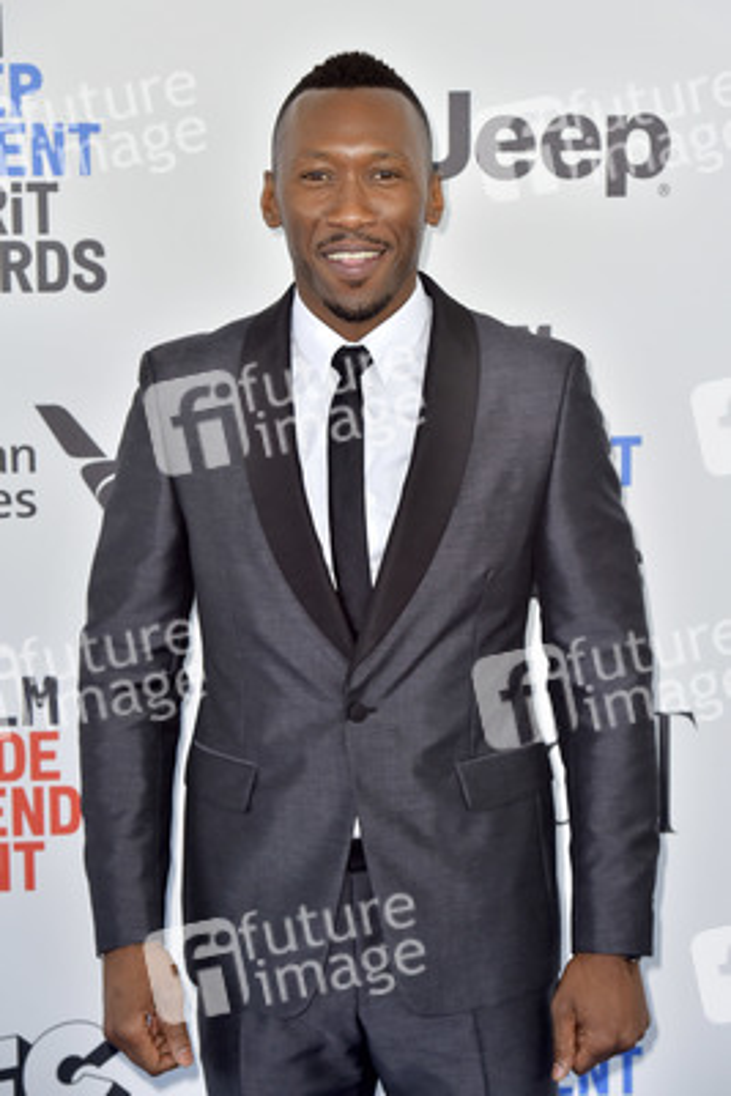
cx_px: 366
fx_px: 3408
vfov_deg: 18.3
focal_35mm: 112
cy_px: 548
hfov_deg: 12.2
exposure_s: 1/320
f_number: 6.3
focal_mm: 112
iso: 500
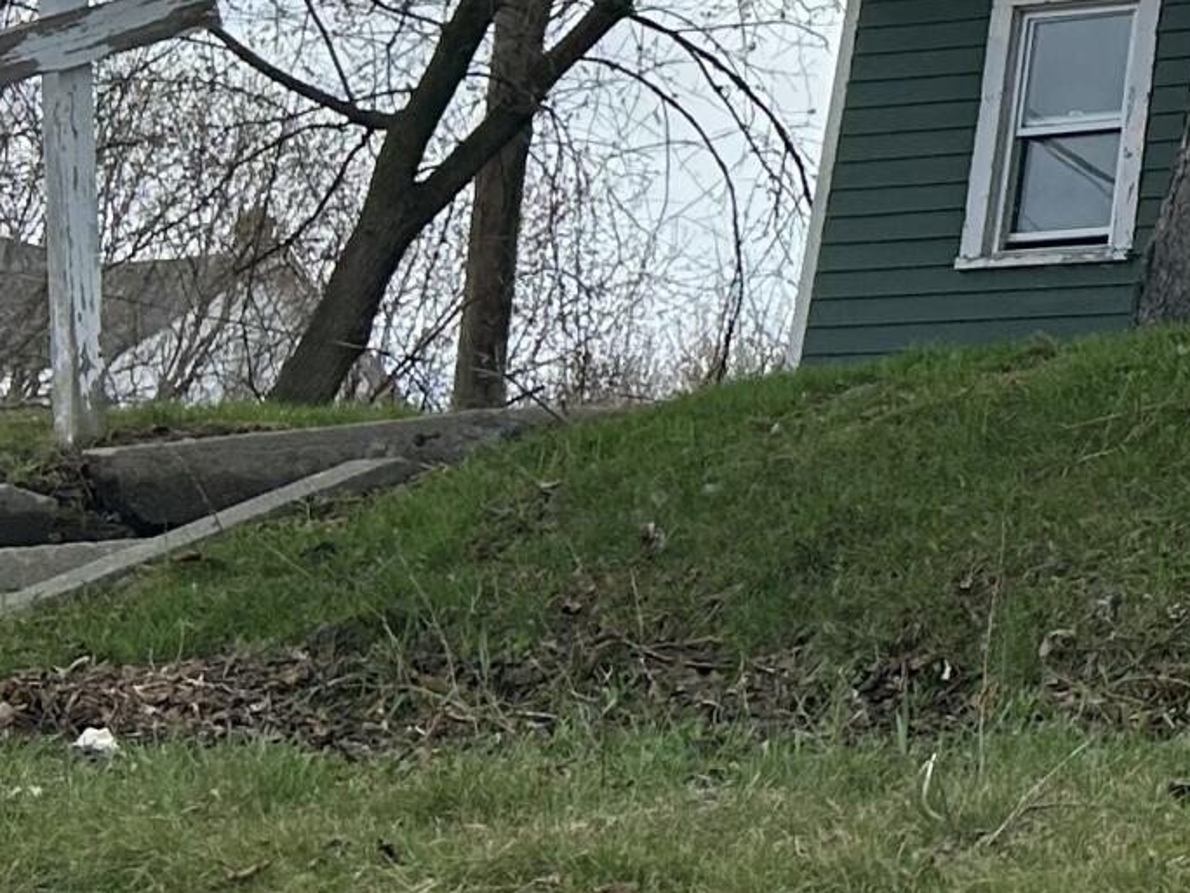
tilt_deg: +17.2
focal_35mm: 114
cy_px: -136
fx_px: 3919
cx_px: 2095
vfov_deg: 12.7
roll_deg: -1.2
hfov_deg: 15.1
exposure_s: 1/4630
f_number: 1.5
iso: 50
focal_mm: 5.7
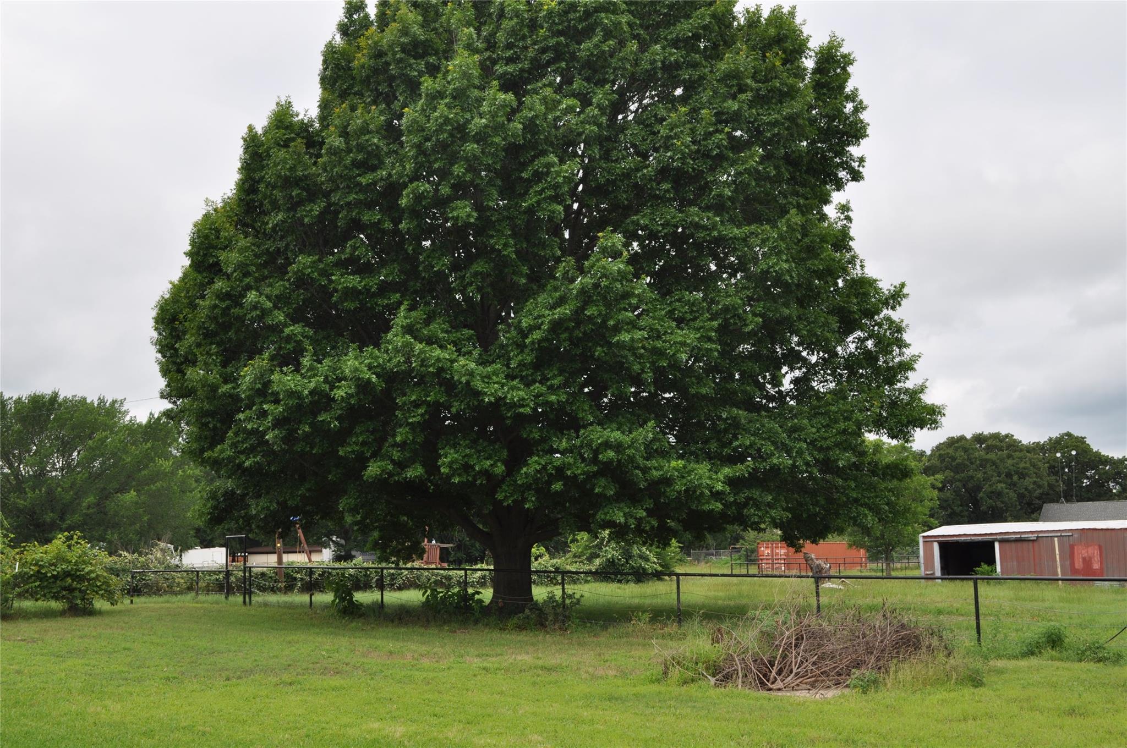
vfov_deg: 36.8
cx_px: 564
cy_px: 374
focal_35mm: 36
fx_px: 1126
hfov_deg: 53.2
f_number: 10
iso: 200
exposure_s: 1/200
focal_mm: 24
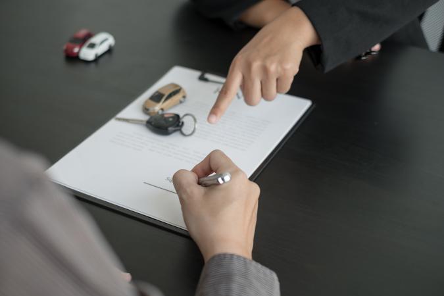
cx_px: 222
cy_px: 148
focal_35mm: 53
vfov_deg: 25.5
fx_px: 654
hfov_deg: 37.5
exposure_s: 1/180
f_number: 2.2
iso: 200
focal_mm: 35
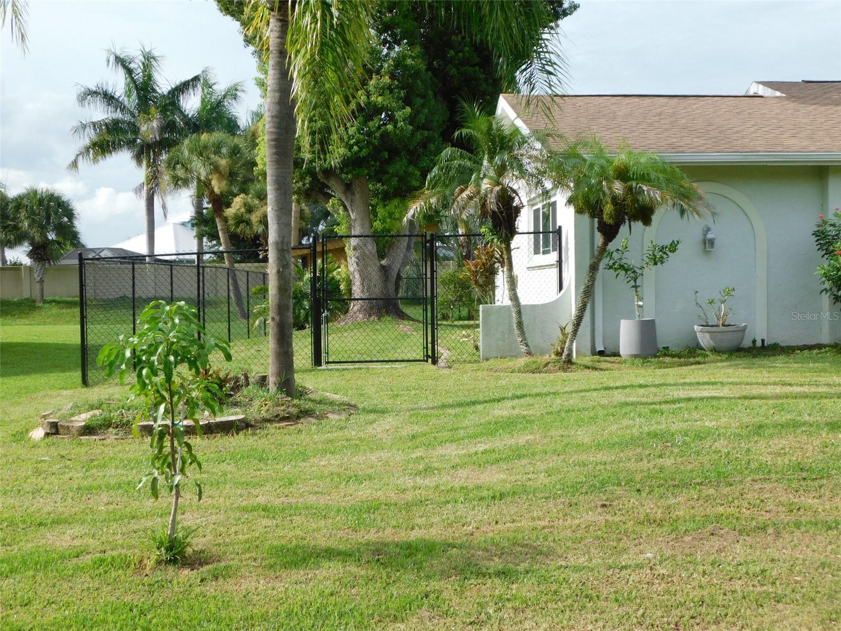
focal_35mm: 45
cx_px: 420
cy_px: 316
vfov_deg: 32.2
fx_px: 1093
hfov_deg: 42.1
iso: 125
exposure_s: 1/800
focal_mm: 8
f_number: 3.7
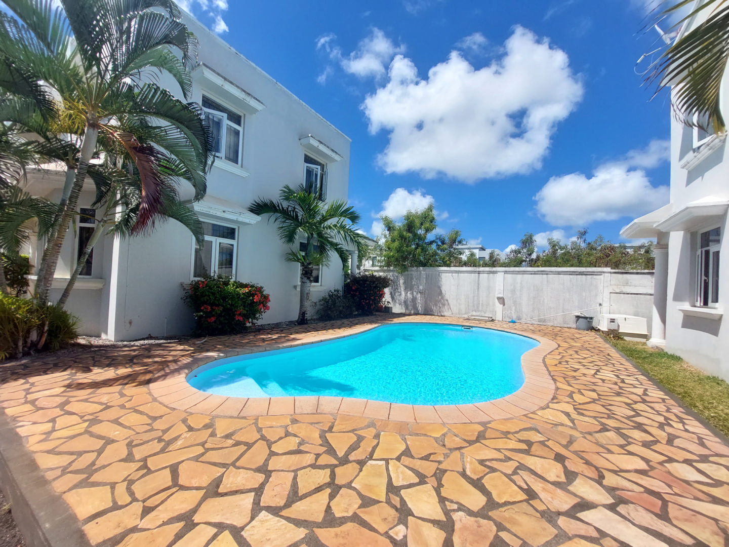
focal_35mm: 13
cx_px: 364
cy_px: 274
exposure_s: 1/2266
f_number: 2.2
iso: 50
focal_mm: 1.74
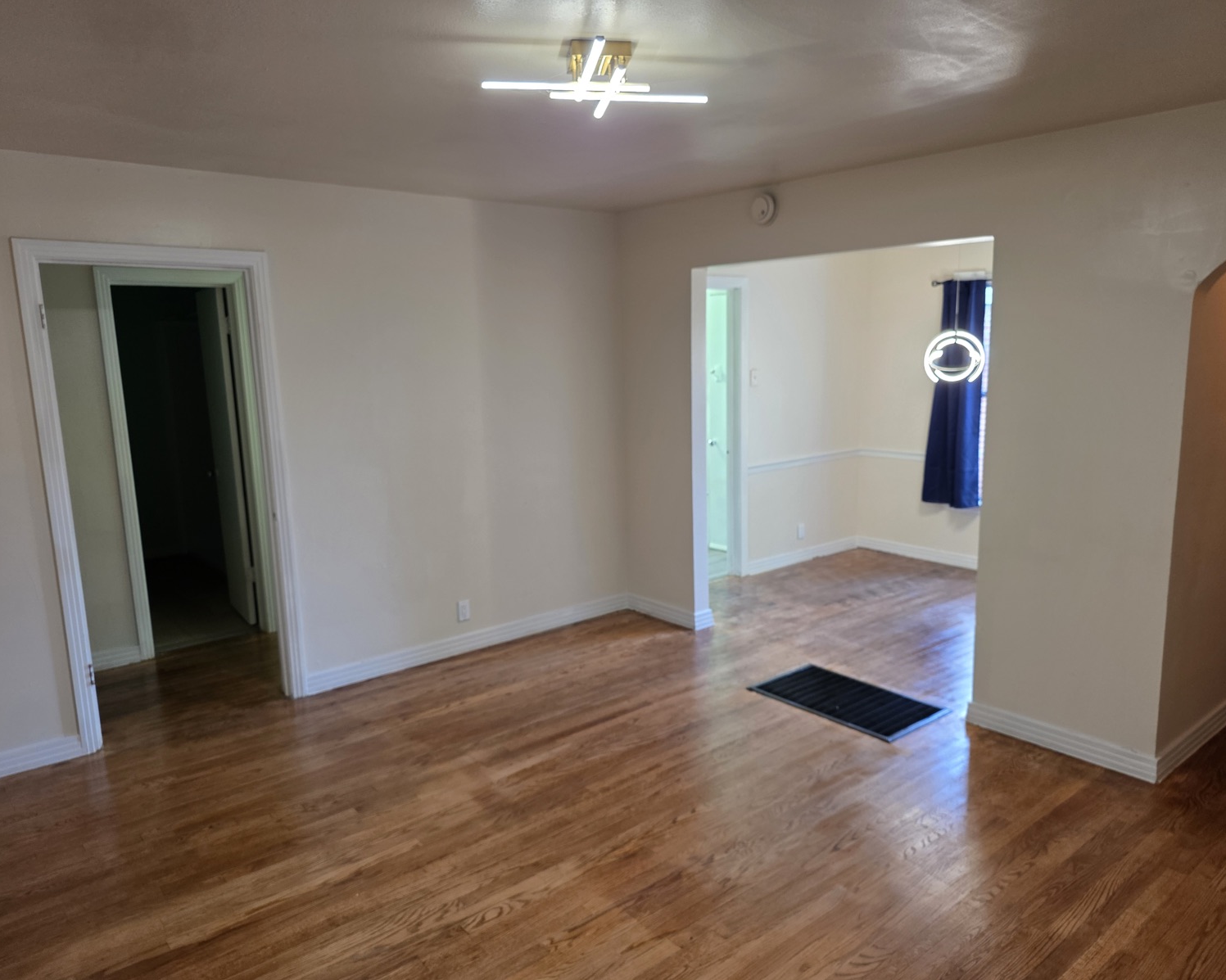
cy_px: 490
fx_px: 871
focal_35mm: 24
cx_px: 625
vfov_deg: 58.8
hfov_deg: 70.3
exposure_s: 1/53
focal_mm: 6.25
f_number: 1.7
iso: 250
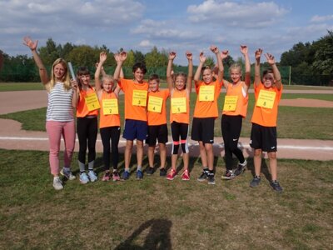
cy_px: 125
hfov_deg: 56.8
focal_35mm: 32
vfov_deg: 44.2
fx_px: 308
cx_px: 166
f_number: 9
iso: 100
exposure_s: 1/250
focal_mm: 5.87
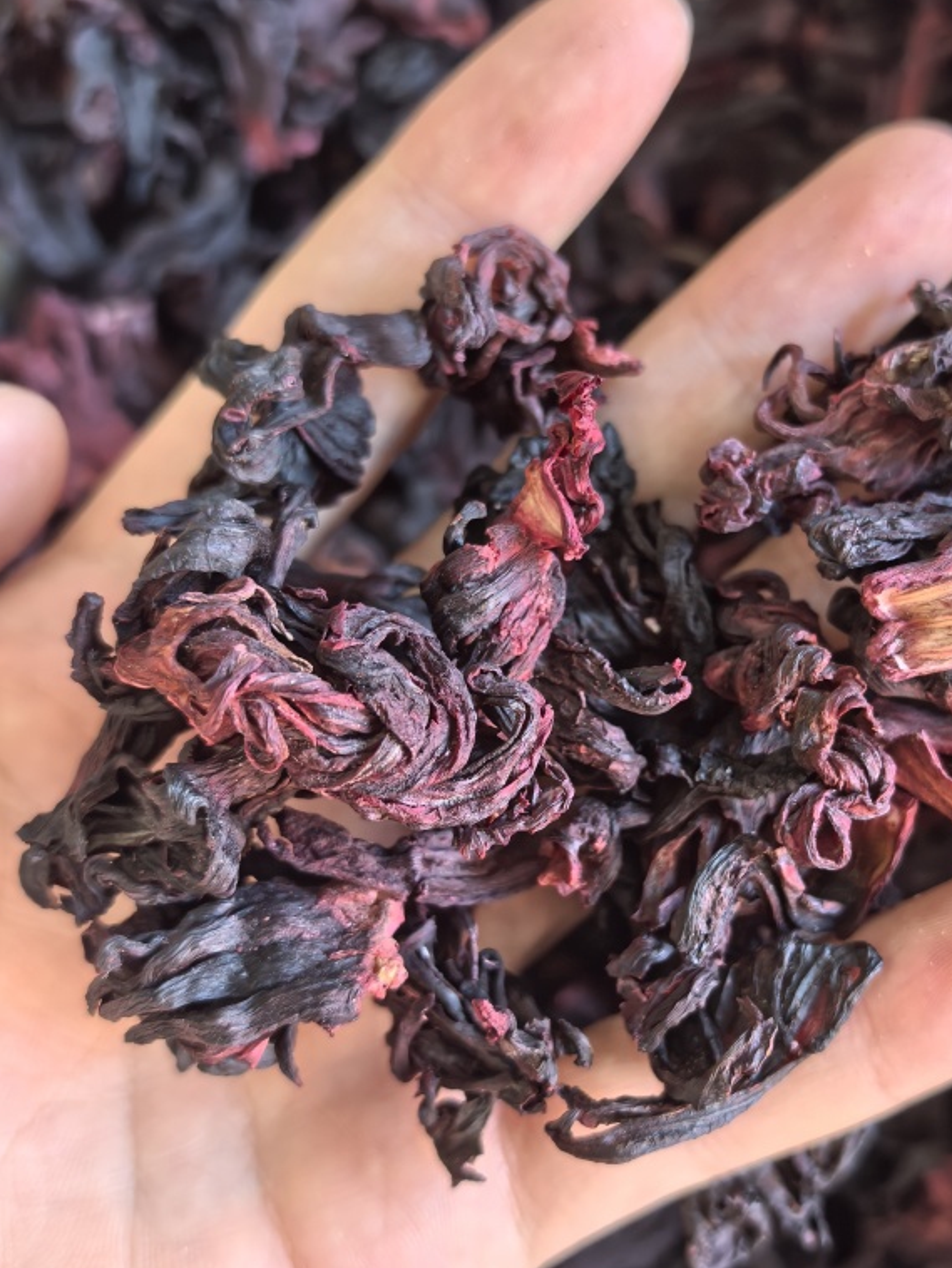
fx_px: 1393
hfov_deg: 37.4
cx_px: 616
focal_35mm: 38
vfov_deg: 49.0
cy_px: 655
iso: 400
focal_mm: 6.98
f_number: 2
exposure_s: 1/100
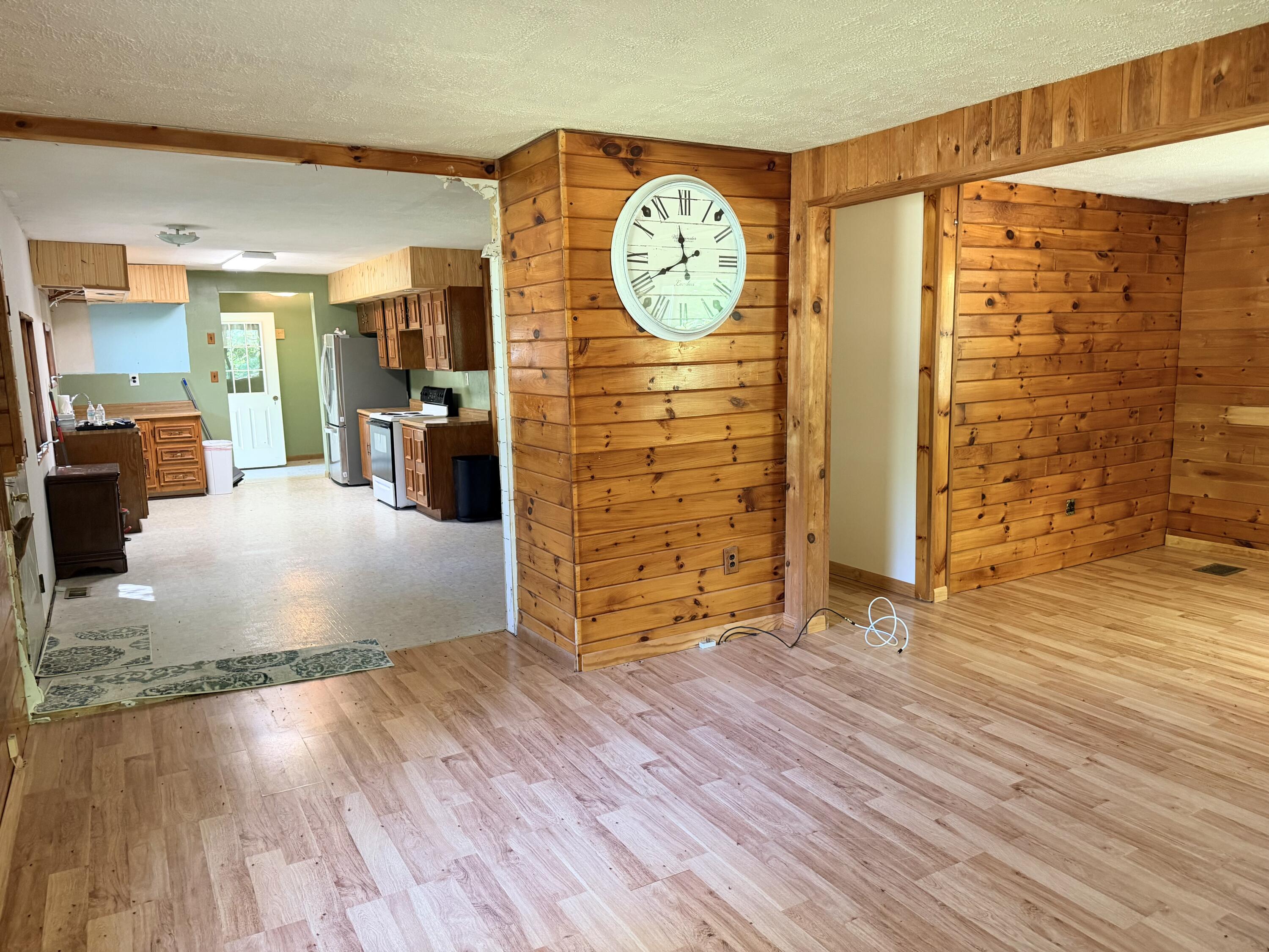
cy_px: 476
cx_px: 634
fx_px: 880
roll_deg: +1.6
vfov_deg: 56.8
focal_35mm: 24
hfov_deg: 71.6
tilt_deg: -9.0
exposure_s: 1/60
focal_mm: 6.76
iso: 320
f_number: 1.78
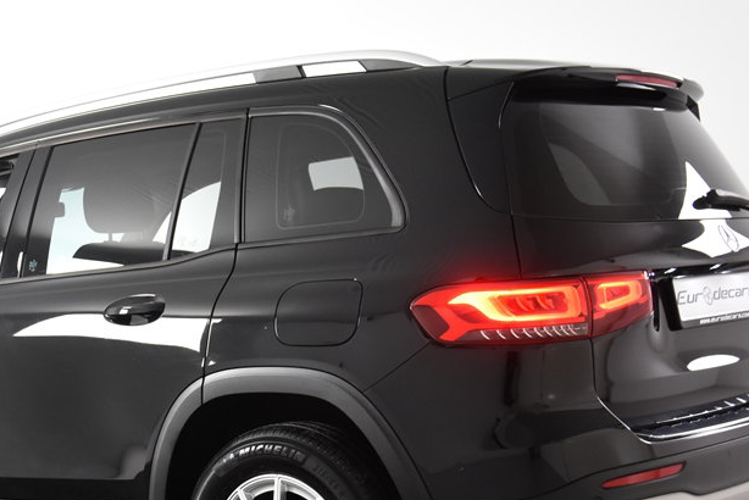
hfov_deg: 30.6
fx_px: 1353
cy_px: 366
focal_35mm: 65
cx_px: 221
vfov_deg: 20.8
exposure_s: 1/60
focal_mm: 26
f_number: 4
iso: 1600
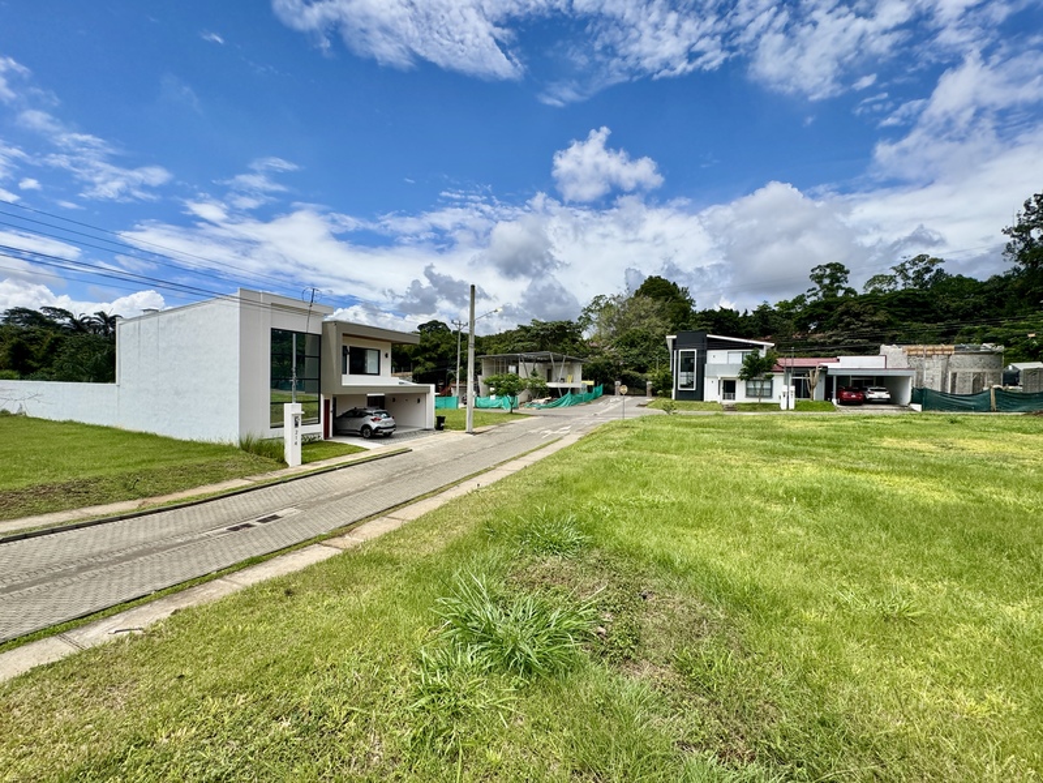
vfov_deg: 85.7
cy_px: 392
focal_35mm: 14
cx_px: 522
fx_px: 422
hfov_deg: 102.1
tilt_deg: -0.7
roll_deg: +0.2
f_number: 2.2
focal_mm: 2.22
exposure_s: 1/3247
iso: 50
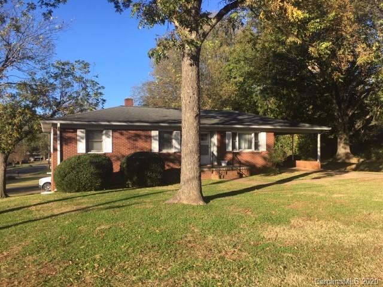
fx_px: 321
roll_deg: -2.2
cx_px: 192
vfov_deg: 48.2
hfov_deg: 61.7
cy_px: 144
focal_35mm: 29
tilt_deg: -1.4
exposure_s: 1/668
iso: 25
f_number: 2.2
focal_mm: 4.15
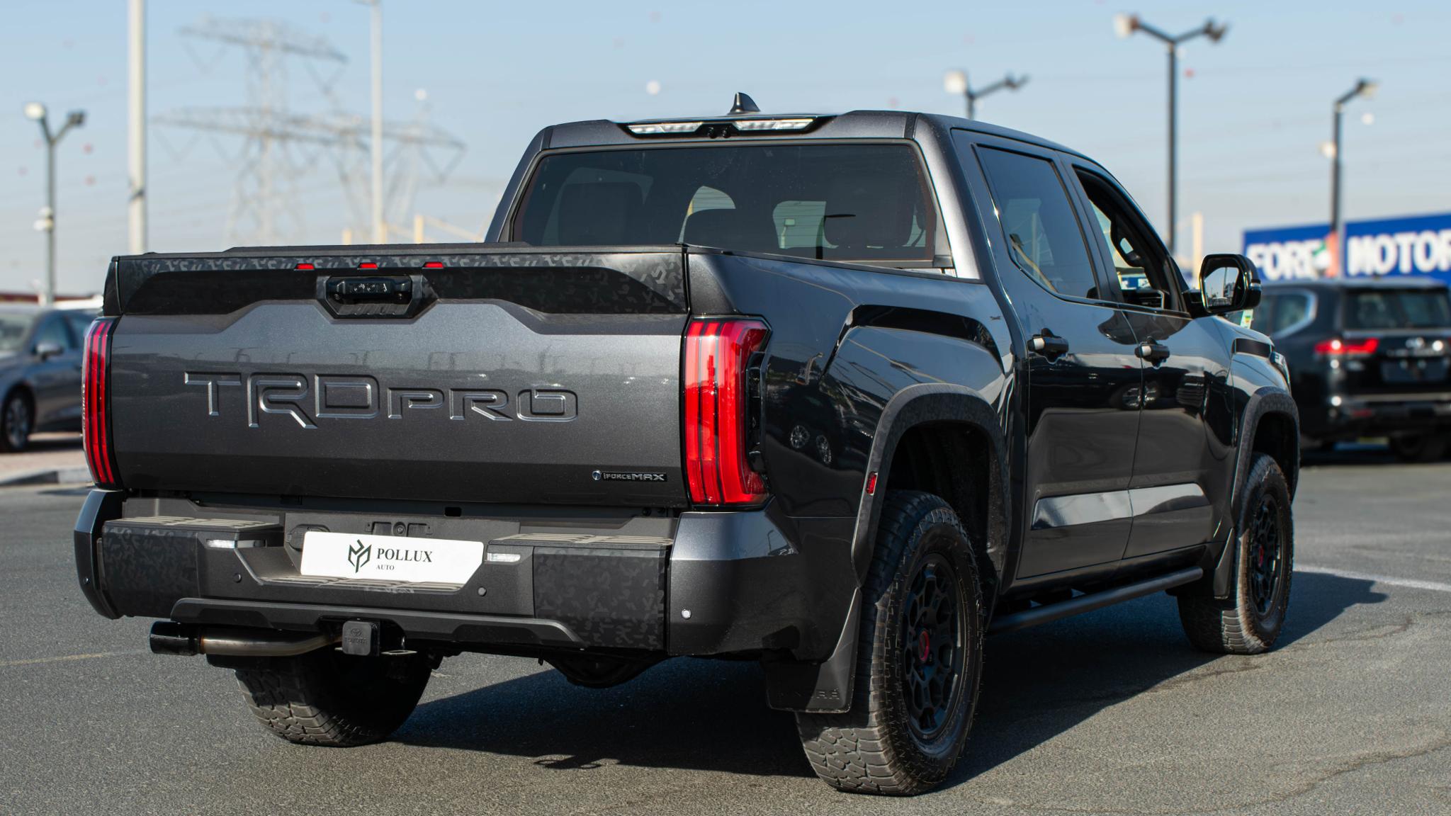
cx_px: 681
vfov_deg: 17.9
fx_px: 2595
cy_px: 459
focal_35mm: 67
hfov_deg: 31.2
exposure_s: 1/400
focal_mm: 30
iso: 200
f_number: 10
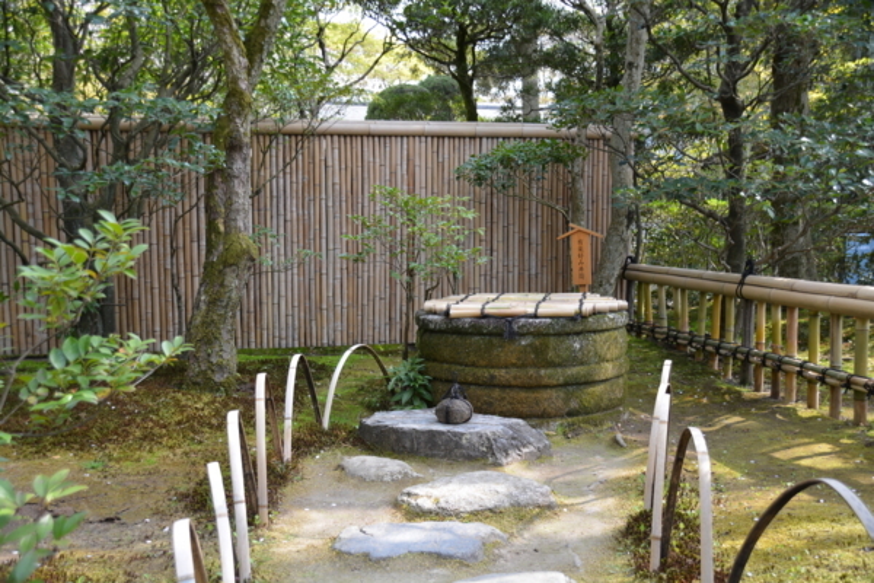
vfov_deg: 40.0
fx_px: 801
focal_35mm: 33
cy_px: 292
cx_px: 437
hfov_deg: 57.2
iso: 100
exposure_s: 1/80
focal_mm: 22
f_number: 4.5
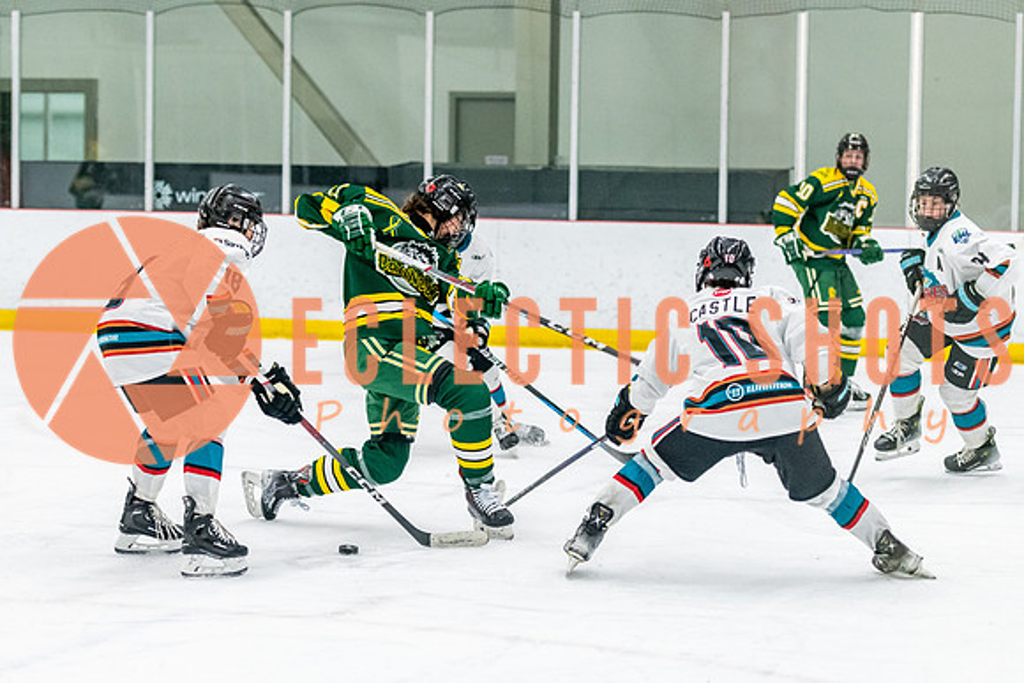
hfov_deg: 17.7
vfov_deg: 11.9
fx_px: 3282
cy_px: 416
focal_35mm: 115
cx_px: 486
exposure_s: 1/800
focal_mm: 86
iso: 4000
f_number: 2.8
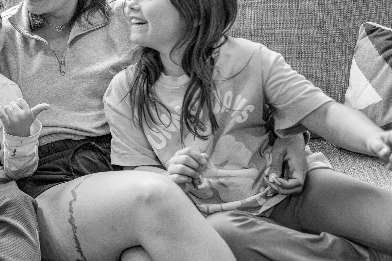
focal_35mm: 80
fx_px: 871
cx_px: -25
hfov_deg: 23.9
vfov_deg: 17.1
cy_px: 114
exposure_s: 1/160
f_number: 2.8
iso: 1600
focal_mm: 37
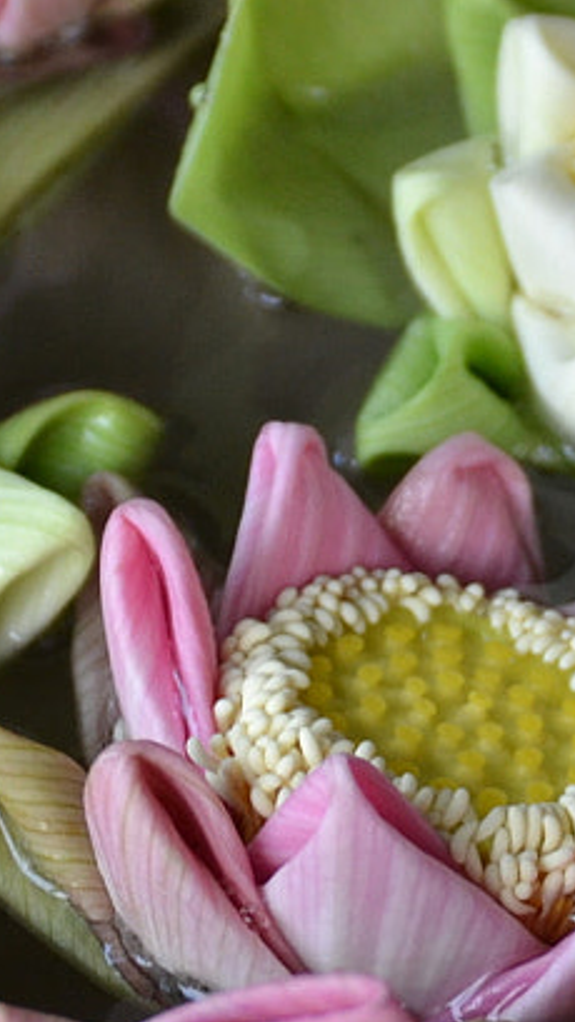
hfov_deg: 3.6
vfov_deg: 6.4
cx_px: 285
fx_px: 9165
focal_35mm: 338
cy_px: 467
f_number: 4
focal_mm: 55
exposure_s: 1/60
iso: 400
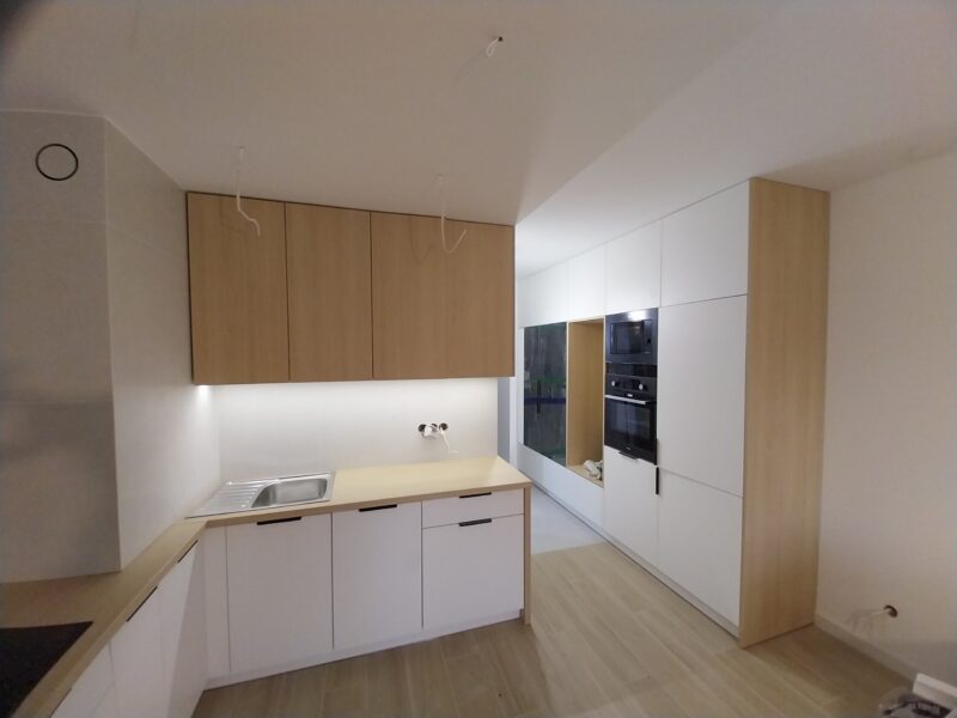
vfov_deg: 89.9
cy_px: 359
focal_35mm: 13
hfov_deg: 106.2
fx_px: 359
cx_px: 478
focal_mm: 1.13
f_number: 2.2
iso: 200
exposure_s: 1/50.1
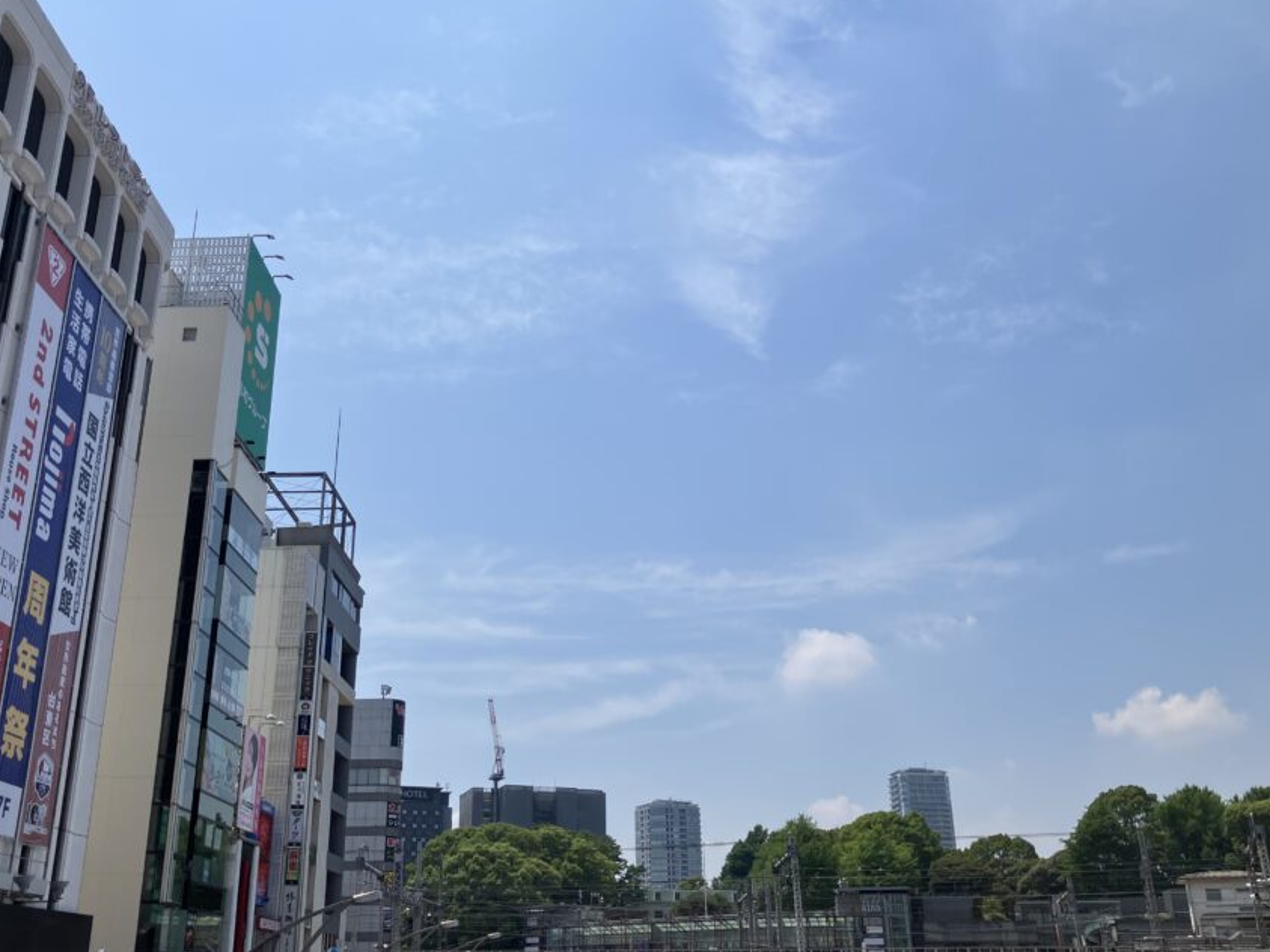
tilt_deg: +23.1
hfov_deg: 53.8
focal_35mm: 34
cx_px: 556
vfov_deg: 41.8
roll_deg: +0.2
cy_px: 471
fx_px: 1247
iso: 32
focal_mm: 3.99
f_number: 1.8
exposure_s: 1/4878
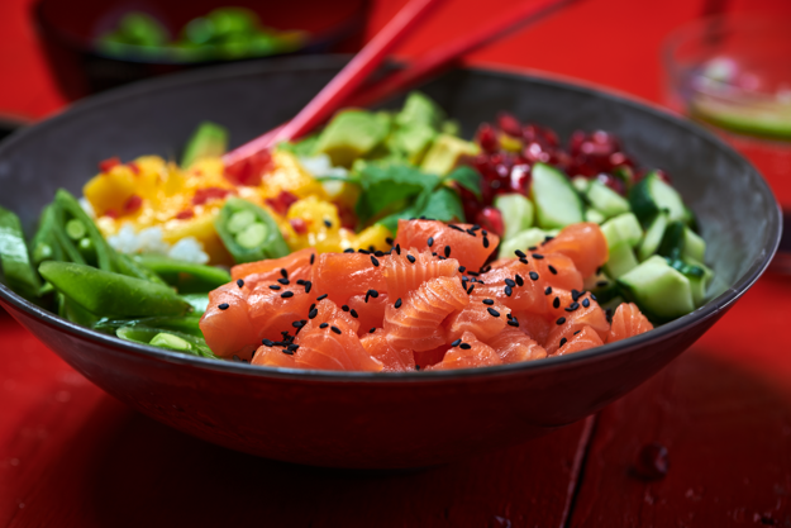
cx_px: 396
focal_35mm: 90
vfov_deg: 15.2
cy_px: 264
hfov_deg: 22.6
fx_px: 1978
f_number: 5.6
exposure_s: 1/200
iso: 31
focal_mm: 90
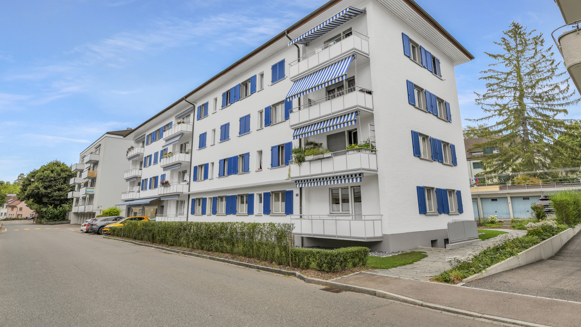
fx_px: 308
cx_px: 290
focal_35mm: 20
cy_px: 145
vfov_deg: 55.7
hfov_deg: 86.6
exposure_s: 1/125
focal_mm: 19
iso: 64
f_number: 8
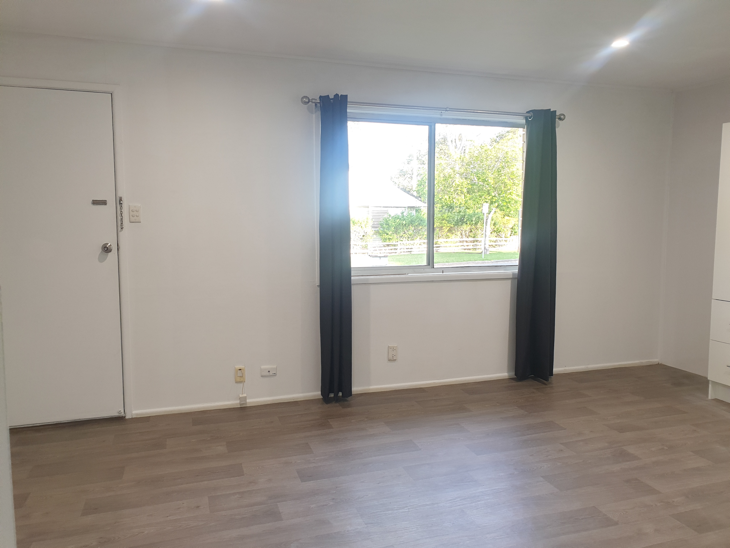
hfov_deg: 67.3
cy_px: 274
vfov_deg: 53.1
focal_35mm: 26
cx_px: 365
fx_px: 548
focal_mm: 4.3
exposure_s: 1/50
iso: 160
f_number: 2.4
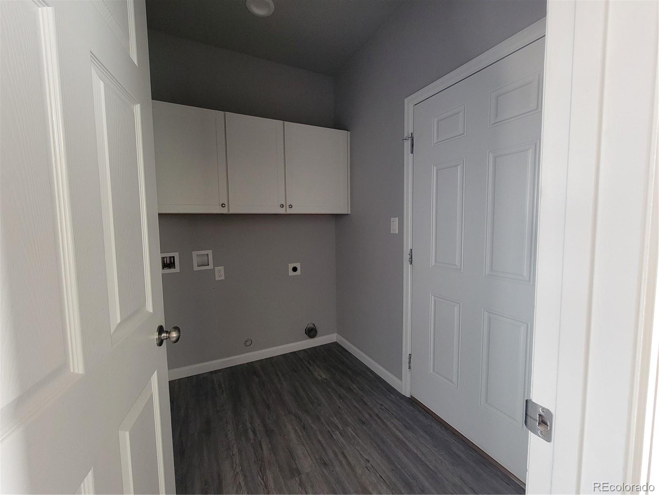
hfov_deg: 106.2
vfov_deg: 89.9
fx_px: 247
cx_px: 330
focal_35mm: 13
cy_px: 248
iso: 500
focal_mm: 2.2
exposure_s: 1/30
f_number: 2.2
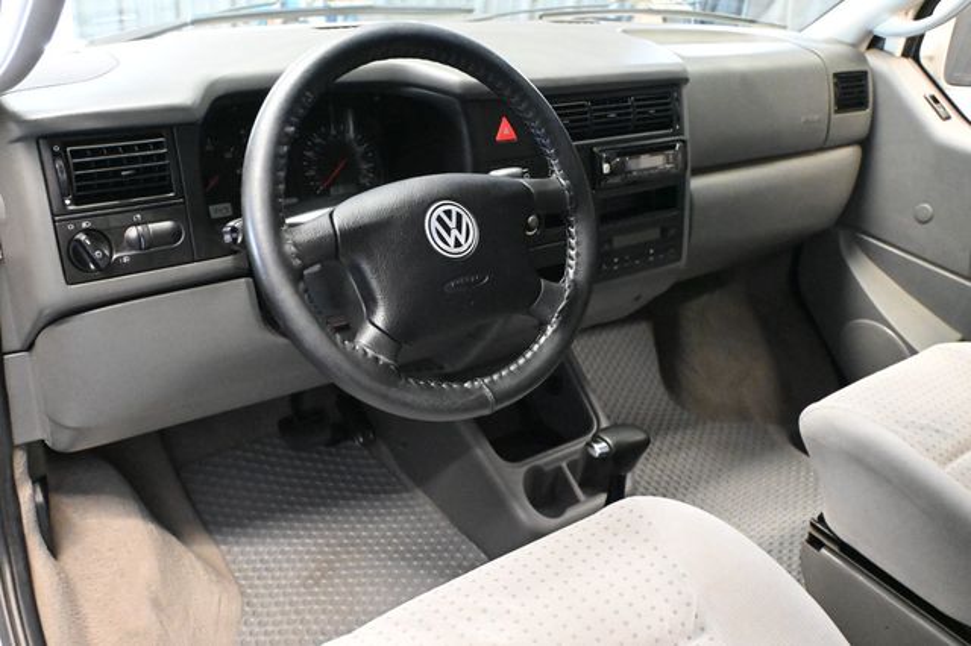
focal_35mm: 32
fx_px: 849
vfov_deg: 41.7
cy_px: 323
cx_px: 486
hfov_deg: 59.5
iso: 12800
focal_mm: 21
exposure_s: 1/60
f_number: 4
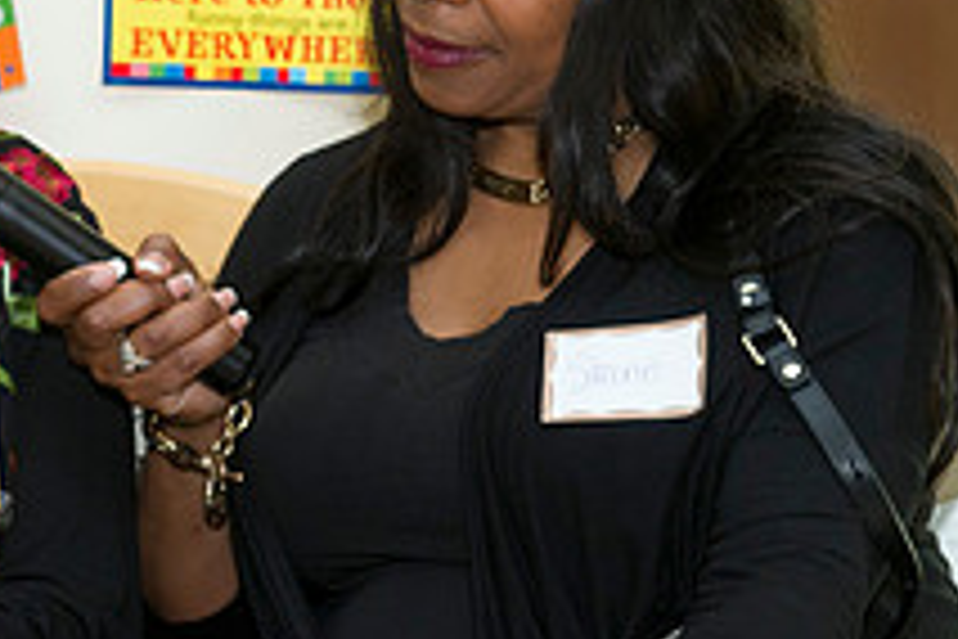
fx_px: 4337
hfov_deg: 12.5
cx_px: 13
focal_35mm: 163
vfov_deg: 8.4
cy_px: 225
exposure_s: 1/250
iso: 1250
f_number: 5.6
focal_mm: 60
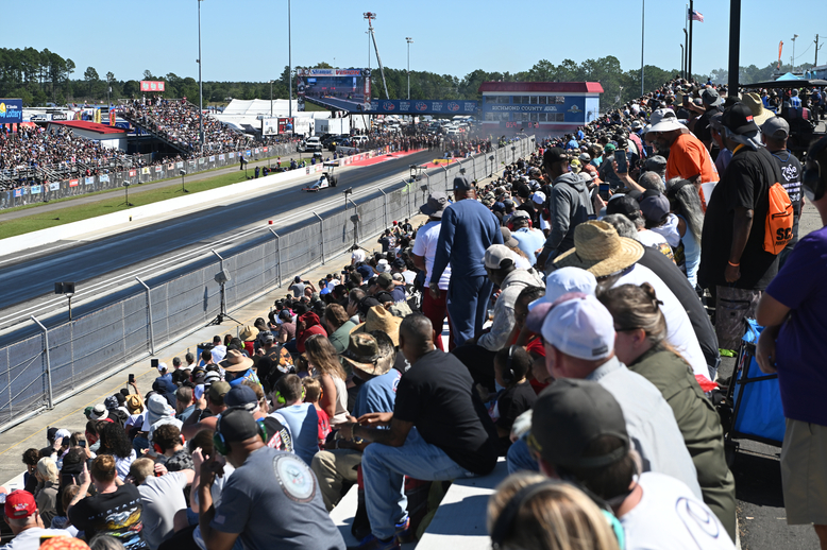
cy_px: 275
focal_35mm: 70
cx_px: 414
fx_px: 1607
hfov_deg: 28.9
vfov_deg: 19.4
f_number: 8
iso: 500
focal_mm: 70
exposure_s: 1/1600
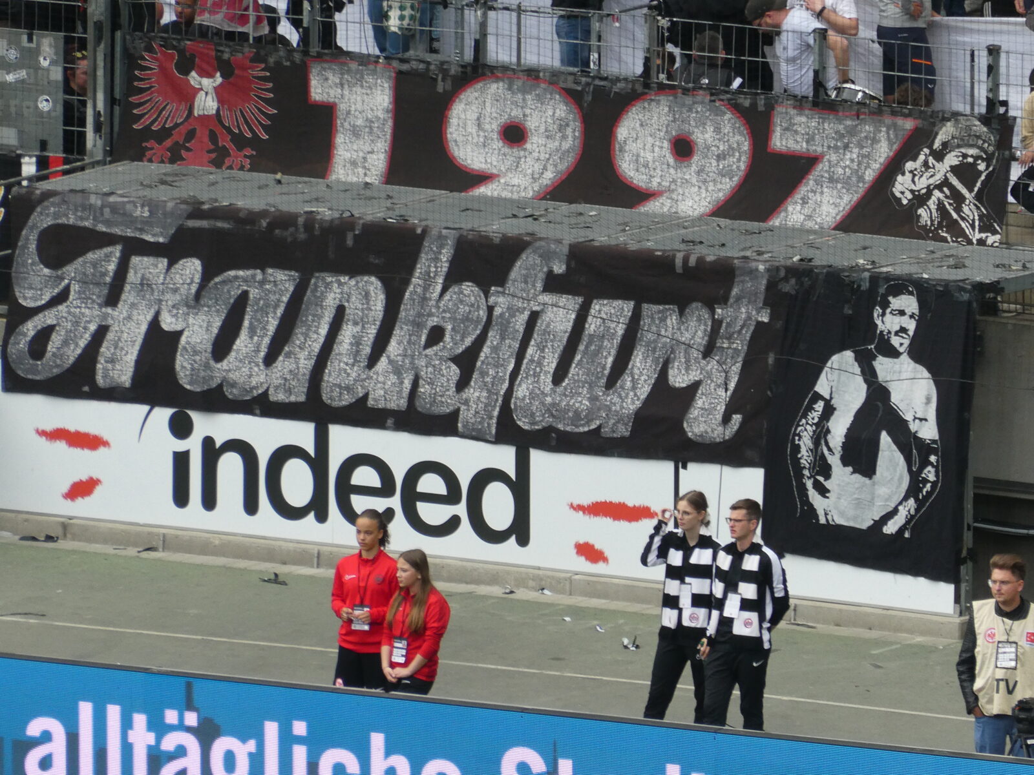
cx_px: 517
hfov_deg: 2.4
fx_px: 24673
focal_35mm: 826
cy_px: 388
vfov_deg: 1.8
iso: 200
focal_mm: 129
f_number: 6.4
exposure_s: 1/125
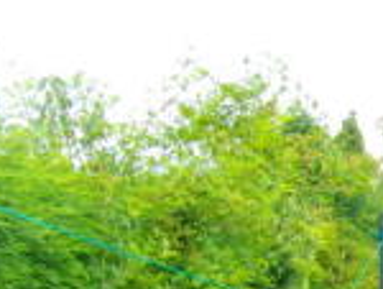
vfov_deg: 11.7
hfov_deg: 14.1
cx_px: 688
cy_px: 367
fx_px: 1374
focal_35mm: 124
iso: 100
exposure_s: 1/125
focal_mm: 5.7
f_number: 5.5
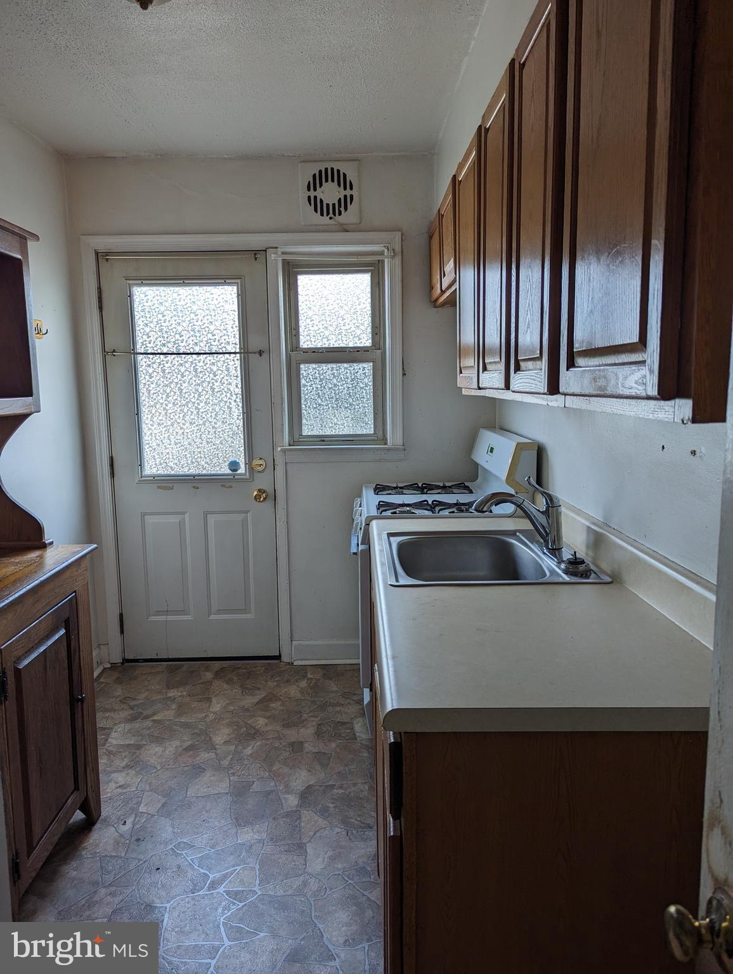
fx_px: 676
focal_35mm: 24
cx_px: 366
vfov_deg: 71.5
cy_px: 487
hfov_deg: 56.9
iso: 44
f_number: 1.85
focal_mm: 6.81
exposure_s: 1/149
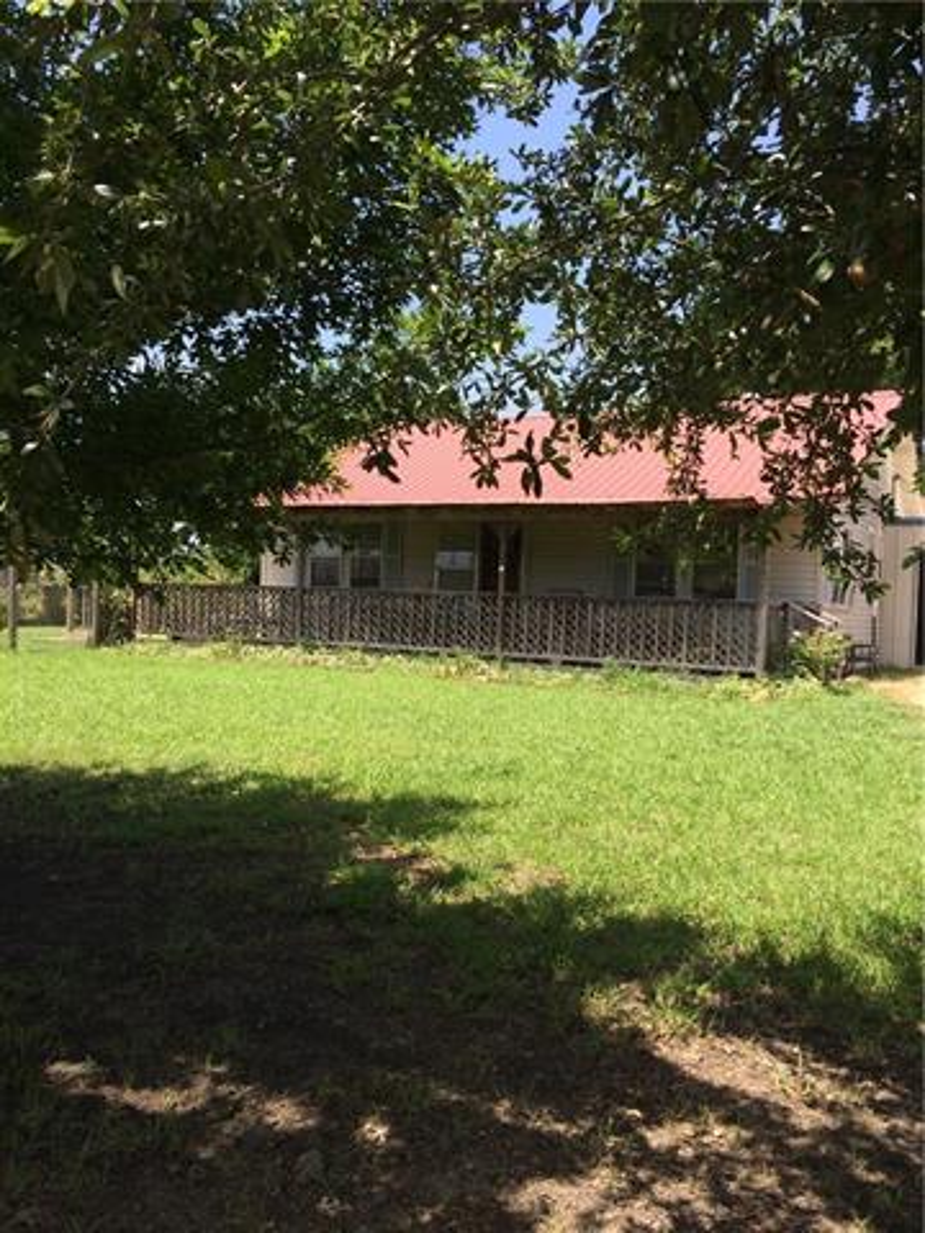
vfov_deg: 61.7
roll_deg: +0.4
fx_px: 1033
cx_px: 462
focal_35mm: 29
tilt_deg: -1.1
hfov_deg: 48.2
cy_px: 616
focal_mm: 4.15
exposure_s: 1/1053
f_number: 2.2
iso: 32
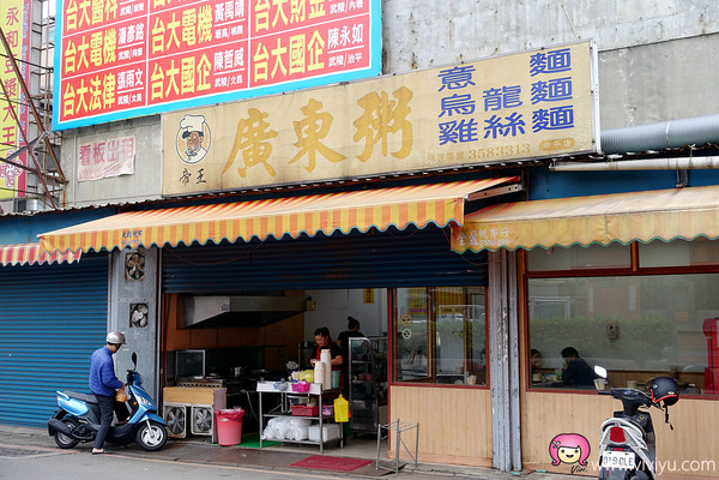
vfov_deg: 32.6
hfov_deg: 47.4
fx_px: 819
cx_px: 360
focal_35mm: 41
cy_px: 240
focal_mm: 14.9
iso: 125
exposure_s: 1/100
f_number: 4
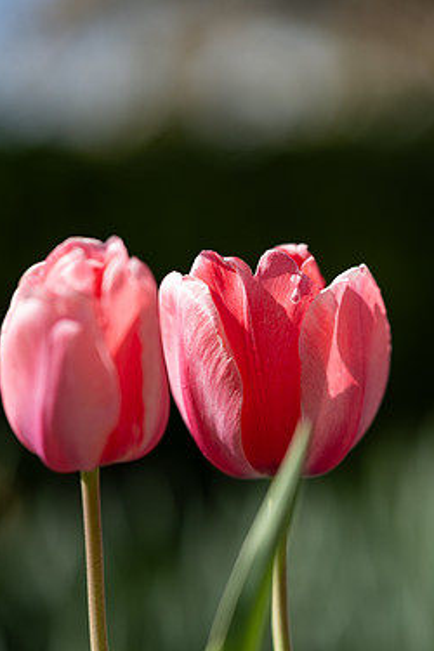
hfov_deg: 10.9
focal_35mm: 126
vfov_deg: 16.3
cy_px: 377
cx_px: 252
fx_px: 2278
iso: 100
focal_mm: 105
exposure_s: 1/2000
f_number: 2.8
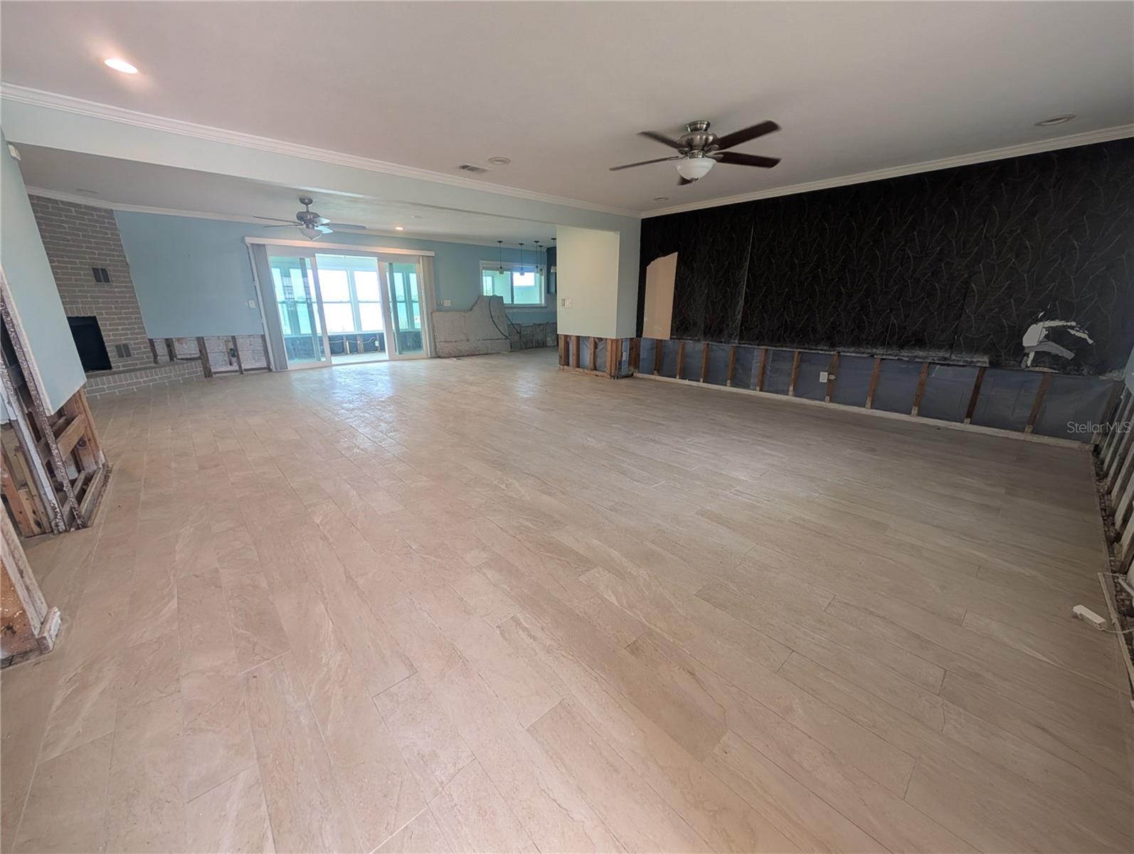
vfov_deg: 94.6
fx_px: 394
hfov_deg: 110.5
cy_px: 427
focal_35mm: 12
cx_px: 567
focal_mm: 2.02
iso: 52
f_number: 1.7
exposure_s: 1/142
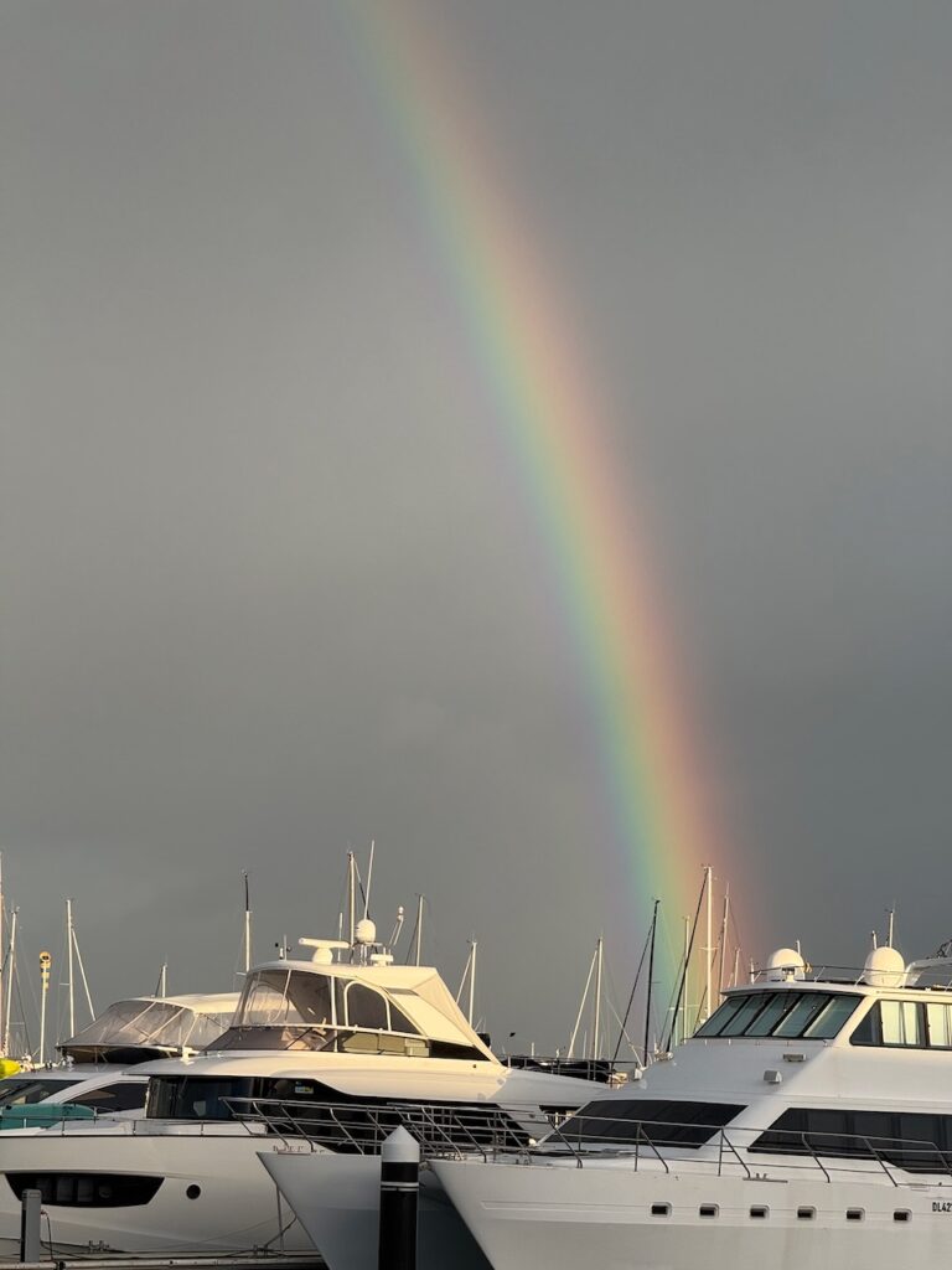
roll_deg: -1.1
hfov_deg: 12.3
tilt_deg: +8.0
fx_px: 4400
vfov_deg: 16.4
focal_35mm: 120
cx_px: 476
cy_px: 635
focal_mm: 15.66
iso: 50
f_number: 2.8
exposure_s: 1/529
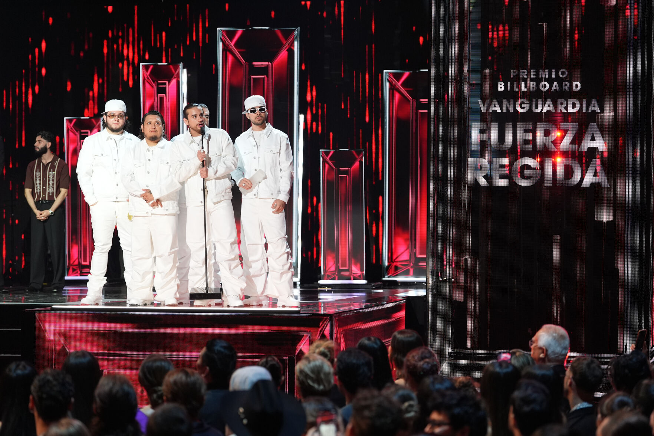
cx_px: 327
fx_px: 1816
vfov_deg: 13.7
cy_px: 218
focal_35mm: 100
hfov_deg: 20.4
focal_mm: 100
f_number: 3.2
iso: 2500
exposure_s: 1/250
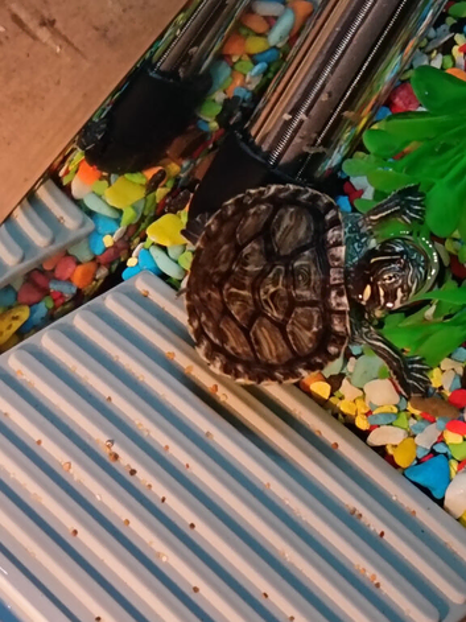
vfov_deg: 18.9
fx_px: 1868
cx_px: 233
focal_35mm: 104
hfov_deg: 14.2
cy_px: 311
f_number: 1.75
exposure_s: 1/50
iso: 839
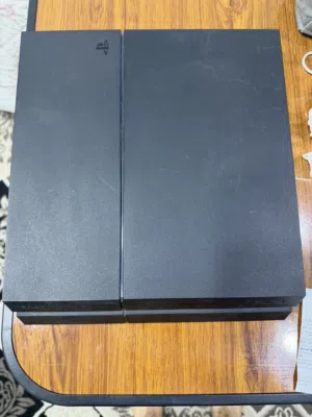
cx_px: 156
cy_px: 208
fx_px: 288
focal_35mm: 24
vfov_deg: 71.6
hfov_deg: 56.8
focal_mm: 6.76
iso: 400
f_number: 1.78
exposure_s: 1/60
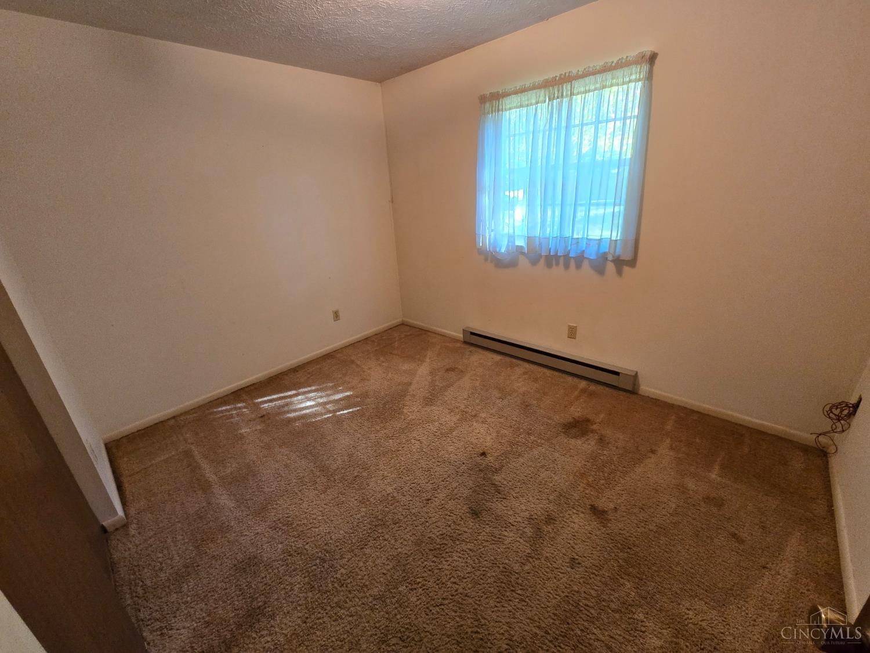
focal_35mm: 13
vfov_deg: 89.9
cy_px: 326
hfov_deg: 106.2
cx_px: 435
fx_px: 327
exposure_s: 1/60
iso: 400
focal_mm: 2.2
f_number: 2.2
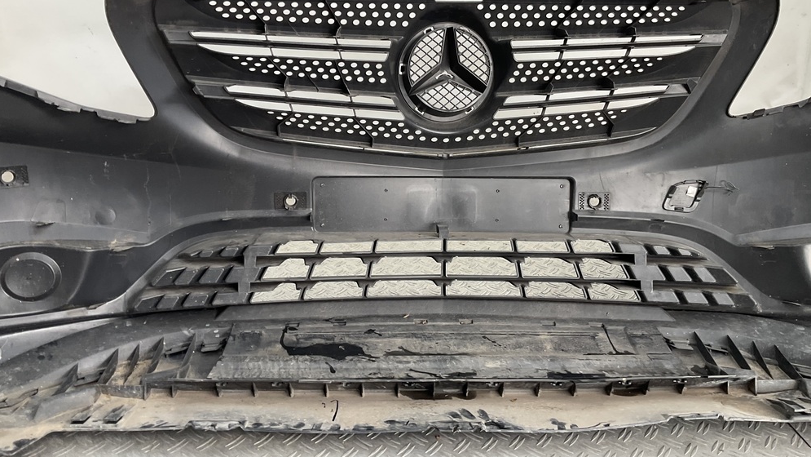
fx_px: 688
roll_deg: -1.2
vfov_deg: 36.7
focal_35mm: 32
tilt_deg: -20.9
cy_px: 210
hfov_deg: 61.0
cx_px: 408
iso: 32
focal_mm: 3
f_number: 1.8
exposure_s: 1/120
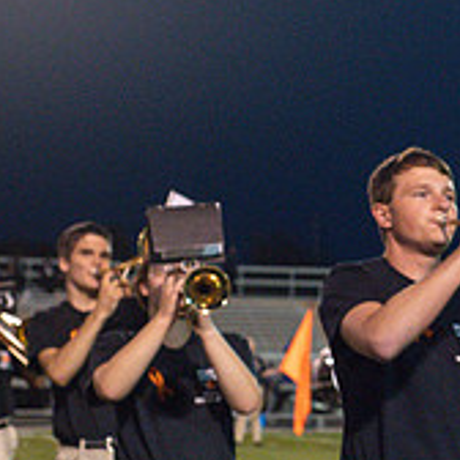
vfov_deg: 11.8
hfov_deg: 11.3
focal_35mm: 147
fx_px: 2210
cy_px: 393
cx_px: 715
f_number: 5.6
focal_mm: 50
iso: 6400
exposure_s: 1/500
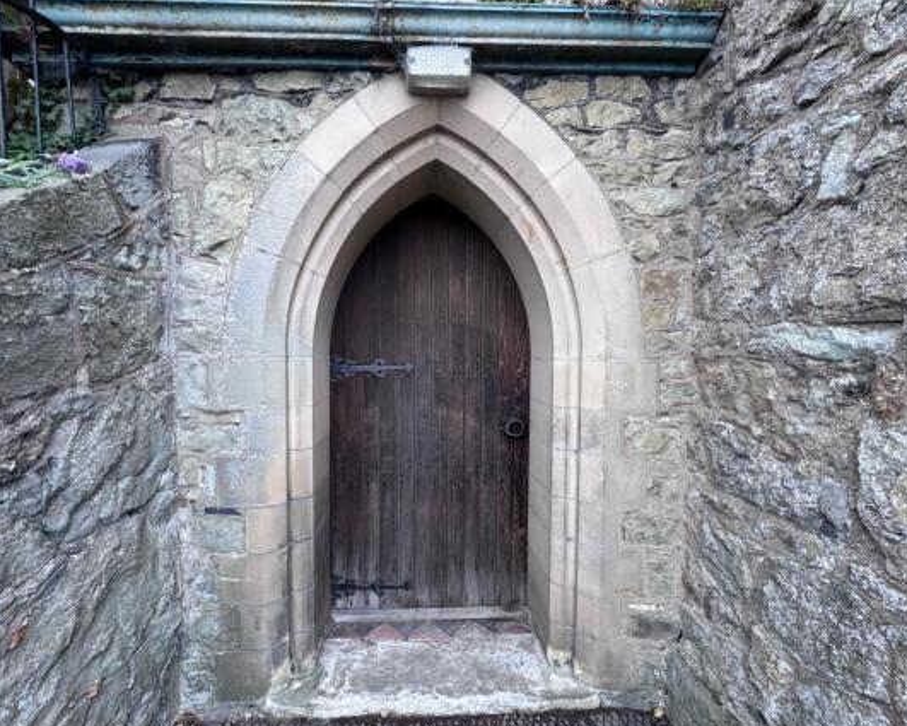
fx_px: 403
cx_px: 428
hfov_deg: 96.7
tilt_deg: -0.9
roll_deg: -0.7
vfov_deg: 84.0
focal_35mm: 15
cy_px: 370
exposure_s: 1/137
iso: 40
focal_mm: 2.22
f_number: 2.2
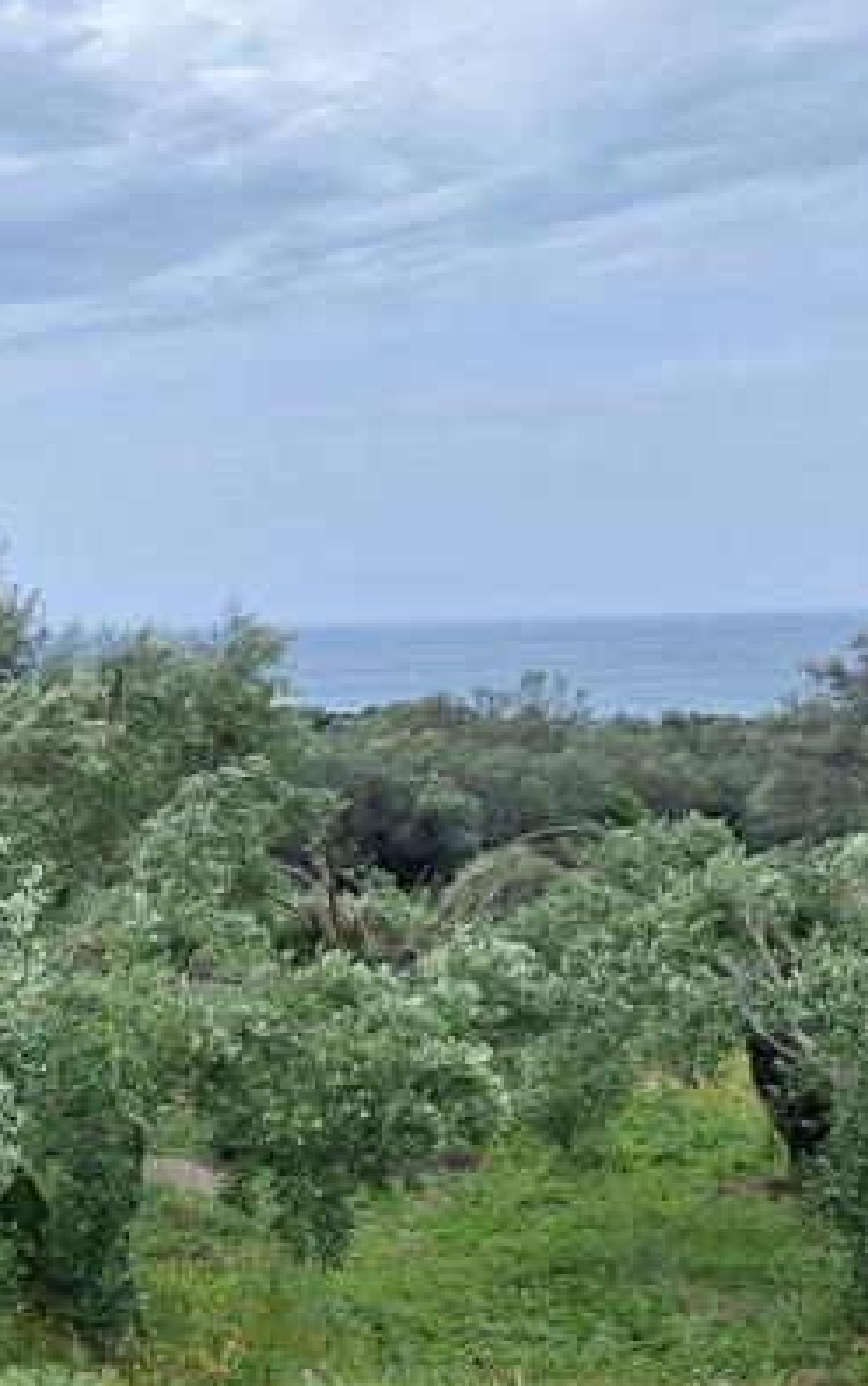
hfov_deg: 19.0
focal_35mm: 63
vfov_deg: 32.4
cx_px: -290
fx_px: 2381
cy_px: 752
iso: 40
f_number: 1.8
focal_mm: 5.54
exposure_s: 1/1898
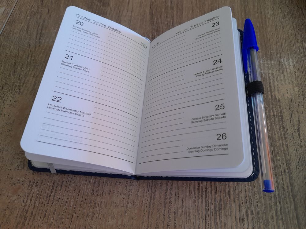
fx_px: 221
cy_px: 114
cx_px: 153
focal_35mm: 25
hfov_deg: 69.4
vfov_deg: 54.9
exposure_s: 1/50
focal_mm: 4.6
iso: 125
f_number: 2
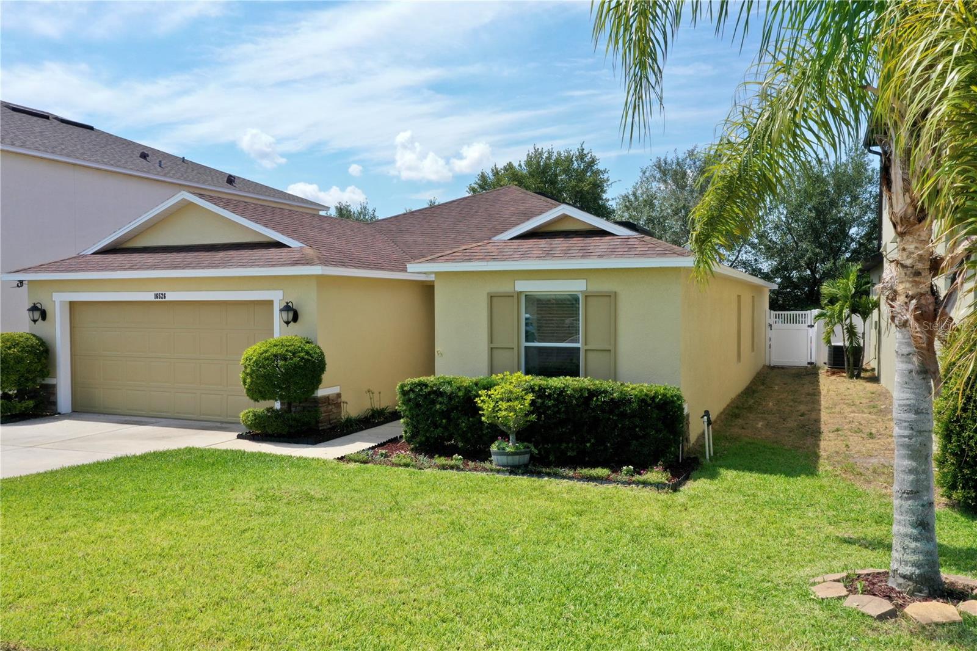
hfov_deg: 65.5
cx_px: 488
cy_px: 326
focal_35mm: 28
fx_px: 760
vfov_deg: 46.4
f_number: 10
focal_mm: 10.26
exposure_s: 1/160
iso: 100
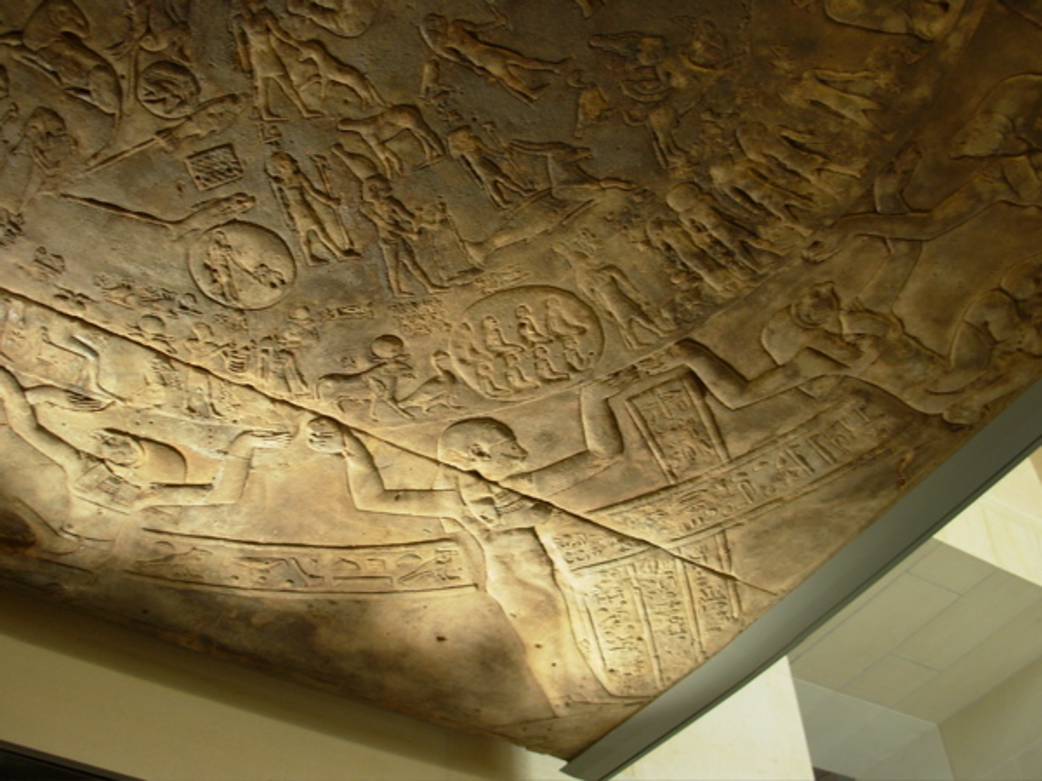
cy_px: 390
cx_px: 521
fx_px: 1144
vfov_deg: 37.7
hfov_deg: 49.0
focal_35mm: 38
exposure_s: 1/13.5
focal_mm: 6.3
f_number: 2.9
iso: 50
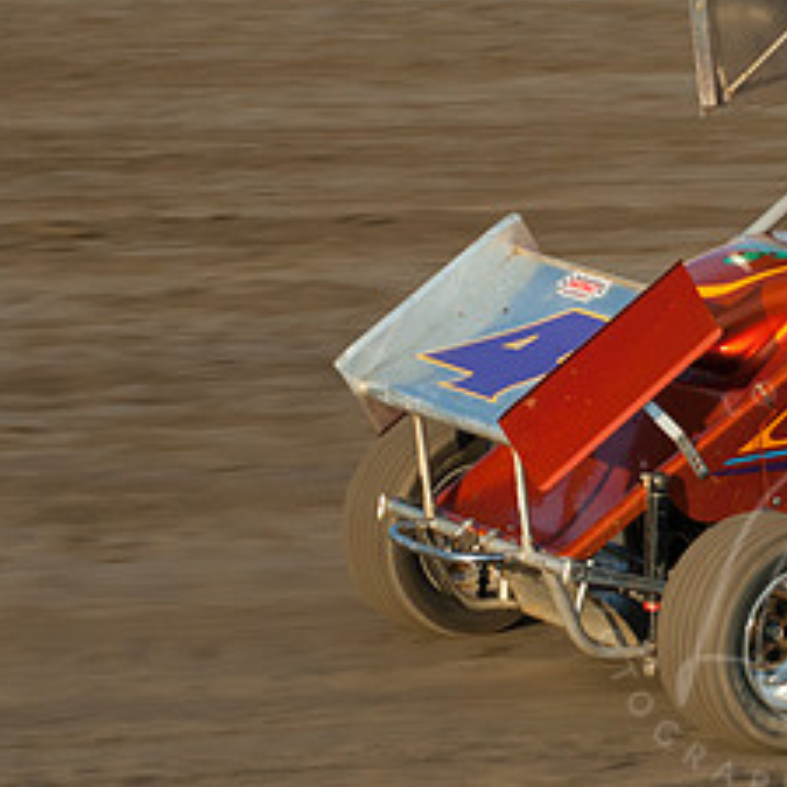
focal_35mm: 263
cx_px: 801
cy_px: 262
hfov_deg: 6.6
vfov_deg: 6.7
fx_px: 6765
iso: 400
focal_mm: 80
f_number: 7.1
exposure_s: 1/400
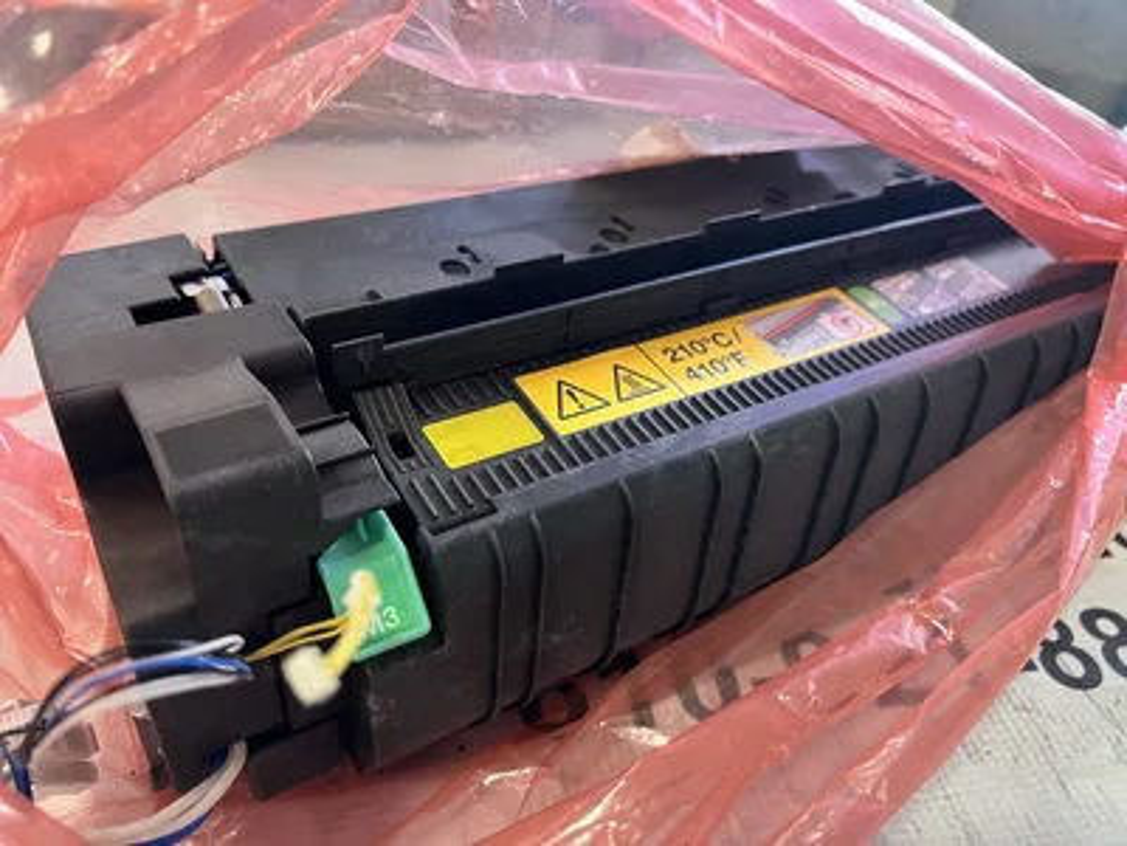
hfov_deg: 67.3
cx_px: 564
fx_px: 846
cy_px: 423
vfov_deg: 53.1
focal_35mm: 26
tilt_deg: -39.9
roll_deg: -8.0
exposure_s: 1/60
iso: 400
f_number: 1.5
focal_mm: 5.7
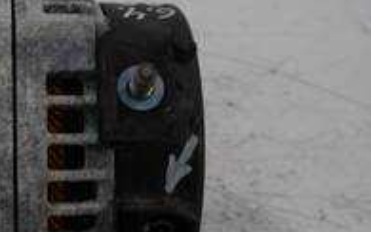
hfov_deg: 26.6
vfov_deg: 17.6
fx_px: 738
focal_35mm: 73
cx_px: -6
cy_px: 215
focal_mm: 14
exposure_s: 1/100
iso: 200
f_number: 3.5
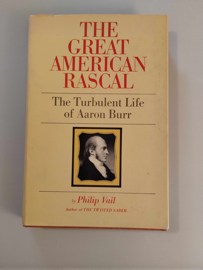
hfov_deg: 49.9
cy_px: 135
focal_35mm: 28
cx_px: 102
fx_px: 218
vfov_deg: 63.4
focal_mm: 4.27
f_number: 1.8
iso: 700
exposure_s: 1/30
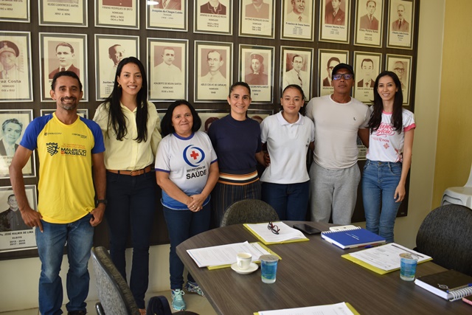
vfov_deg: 41.7
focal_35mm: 32
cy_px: 158
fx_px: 413
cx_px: 236
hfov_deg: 59.5
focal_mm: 21
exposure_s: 1/80
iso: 400
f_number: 4.5
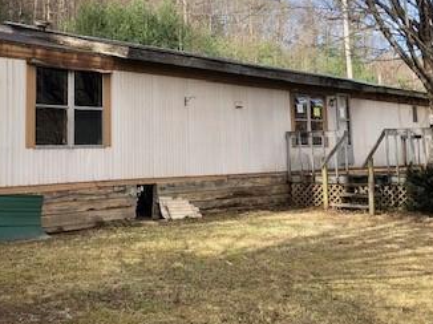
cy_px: 78
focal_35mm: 55
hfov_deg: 34.6
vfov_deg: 26.2
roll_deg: +1.4
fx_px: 687
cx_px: 142
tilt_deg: +7.4
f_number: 1.8
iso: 20
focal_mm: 3.99
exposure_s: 1/665
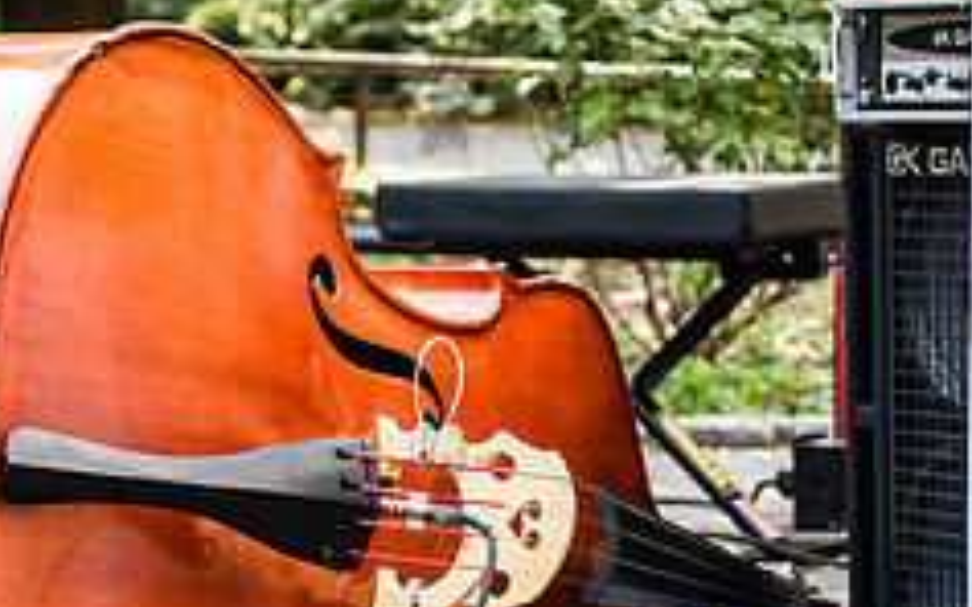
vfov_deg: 7.4
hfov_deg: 11.9
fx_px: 4661
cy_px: 478
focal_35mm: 176
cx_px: 443
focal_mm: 70
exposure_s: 1/250
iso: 1000
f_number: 5
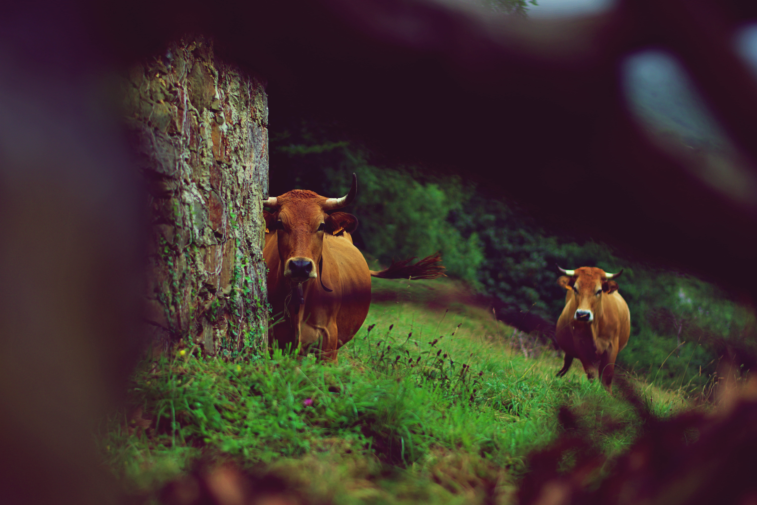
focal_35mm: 75
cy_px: 252
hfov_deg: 27.0
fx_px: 1577
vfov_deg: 18.2
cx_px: 378
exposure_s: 1/320
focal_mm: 50
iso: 100
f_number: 1.8
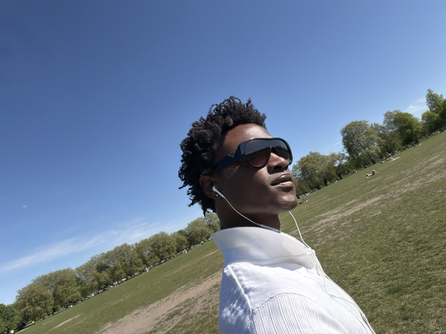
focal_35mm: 23
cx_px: 223
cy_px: 167
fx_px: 296
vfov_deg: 58.9
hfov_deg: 73.9
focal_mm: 2.71
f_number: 1.9
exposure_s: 1/3650
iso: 160
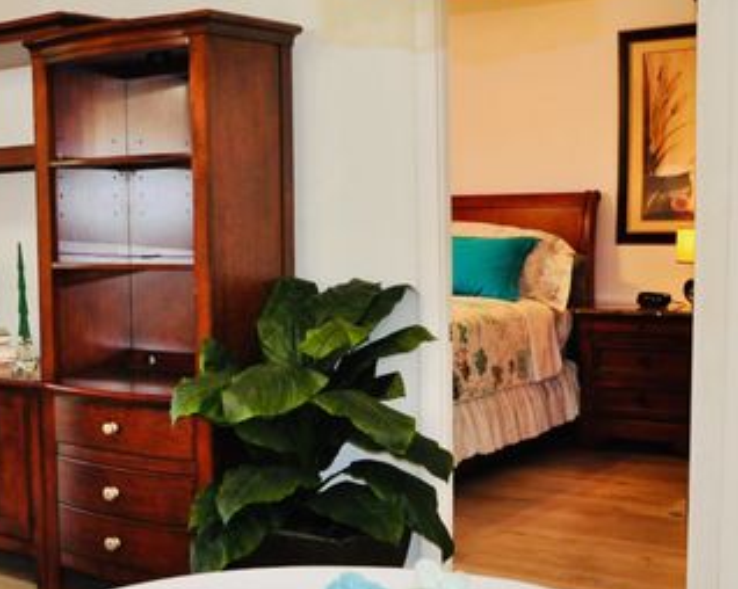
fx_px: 1113
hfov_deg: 34.6
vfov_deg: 29.6
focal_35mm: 51
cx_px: 74
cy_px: 361
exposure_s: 1/80
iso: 800
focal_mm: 18
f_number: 4
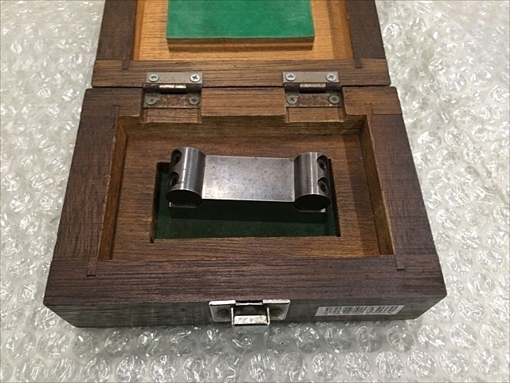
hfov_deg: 61.7
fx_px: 427
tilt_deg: -62.5
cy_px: 192
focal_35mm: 29
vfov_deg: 48.2
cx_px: 255
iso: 100
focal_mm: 4.15
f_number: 2.2
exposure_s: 1/30
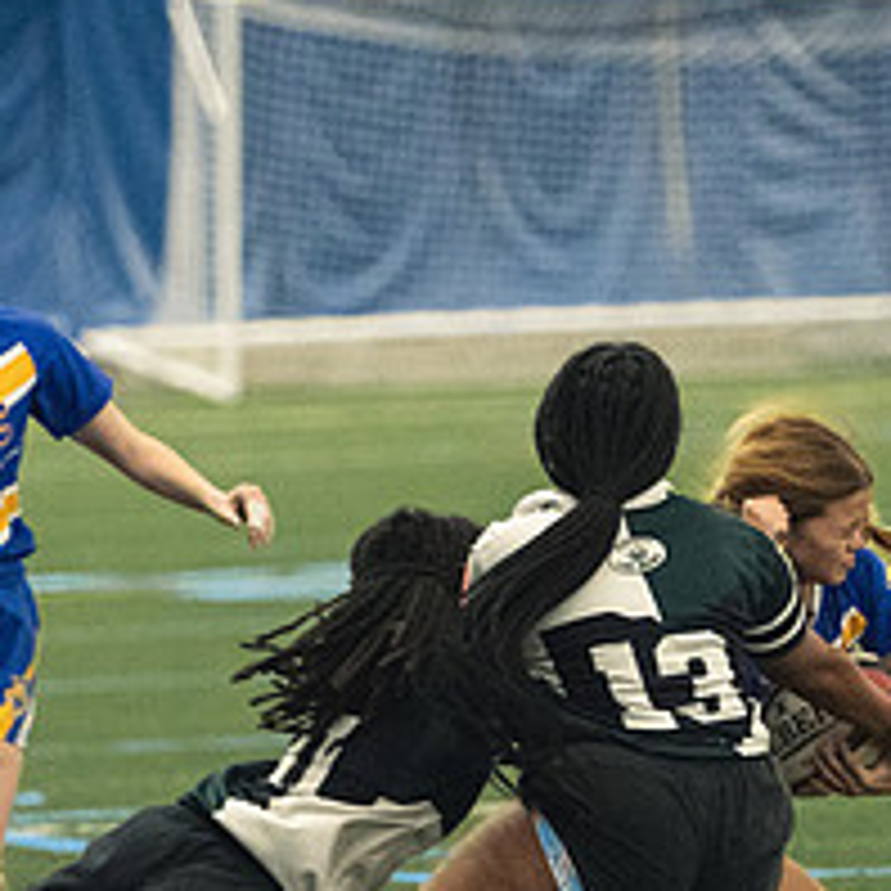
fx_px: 15725
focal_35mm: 540
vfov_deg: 3.2
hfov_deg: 3.2
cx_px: 495
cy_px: 846
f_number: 2.8
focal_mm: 145
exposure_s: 1/500
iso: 9000
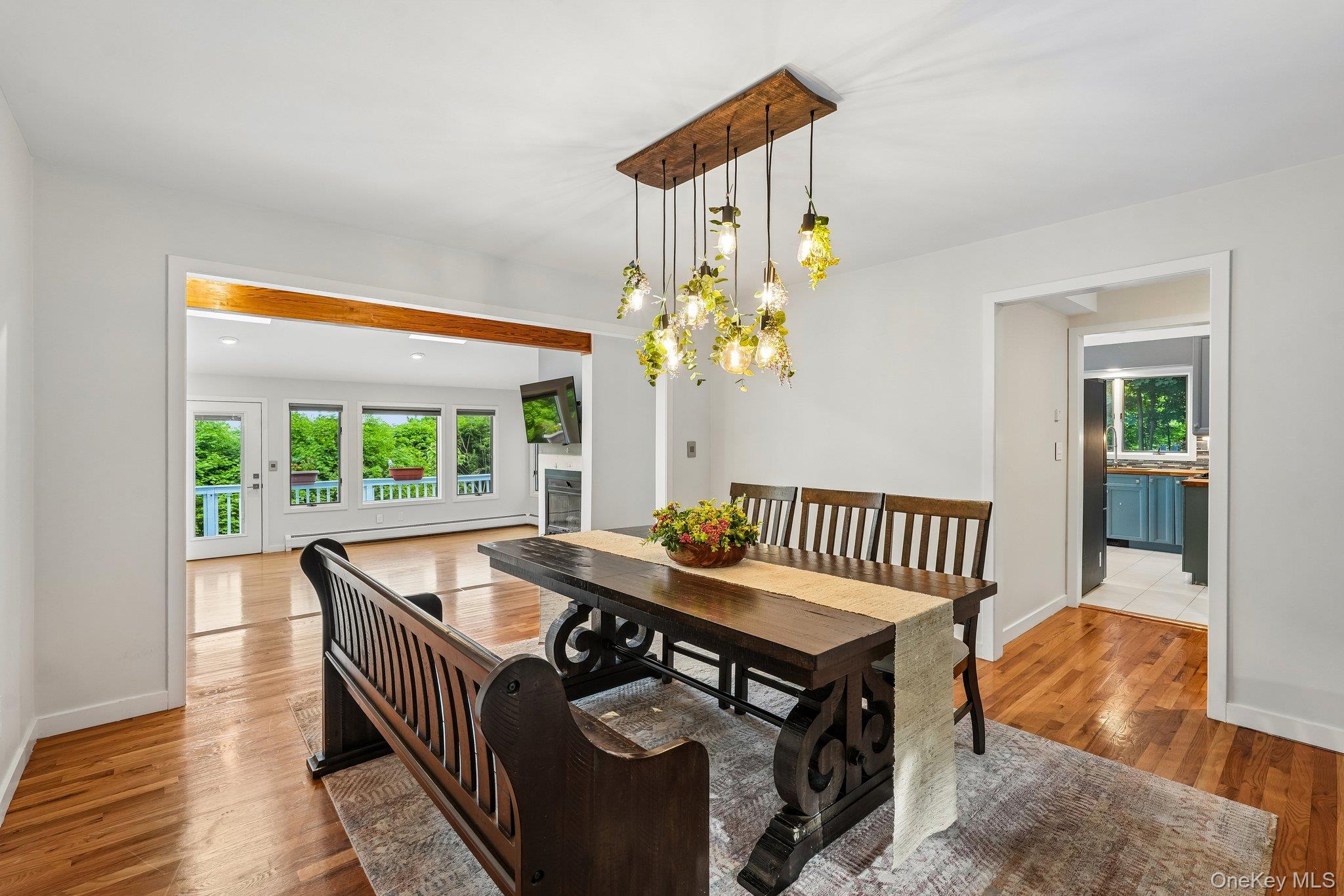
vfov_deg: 73.7
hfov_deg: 96.7
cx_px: 672
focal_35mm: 16
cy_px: 448
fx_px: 597
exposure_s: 1/13
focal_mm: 16
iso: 400
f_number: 8
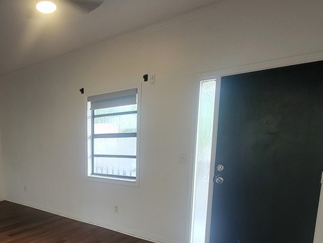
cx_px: 82
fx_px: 243
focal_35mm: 26
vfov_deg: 50.9
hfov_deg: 63.5
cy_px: 181
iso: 320
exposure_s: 1/30
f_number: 2.2
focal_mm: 2.2
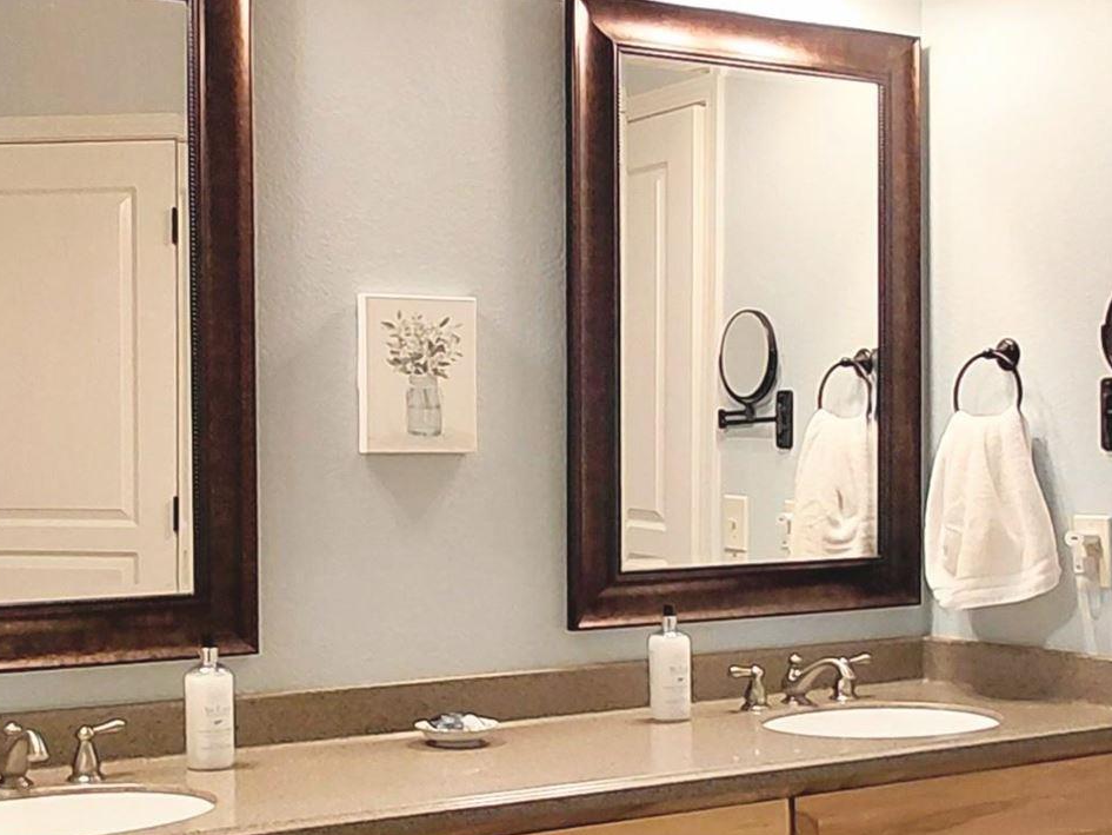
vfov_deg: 28.0
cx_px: 474
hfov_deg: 36.7
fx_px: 1671
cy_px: 508
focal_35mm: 52
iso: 64
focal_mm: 1.64
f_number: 2.2
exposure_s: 1/60
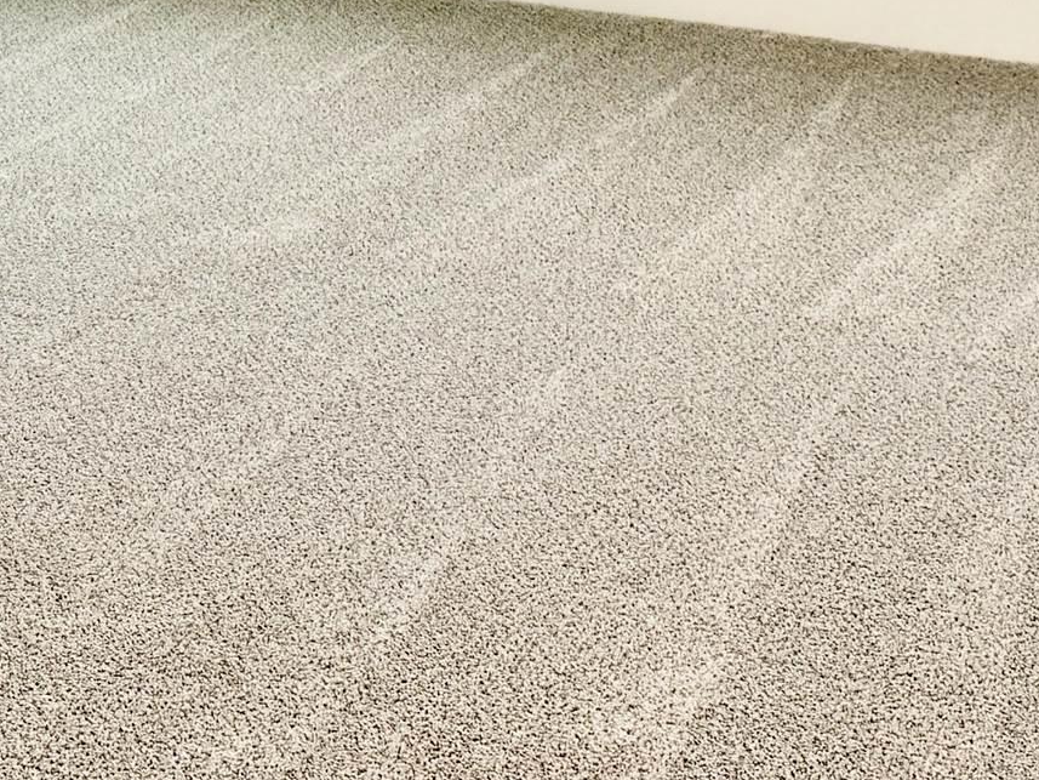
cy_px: -607
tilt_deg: -2.0
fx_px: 2582
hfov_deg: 22.8
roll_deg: +0.3
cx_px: 483
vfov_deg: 15.0
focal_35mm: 86
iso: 125
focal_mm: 6.76
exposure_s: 1/121
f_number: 1.78
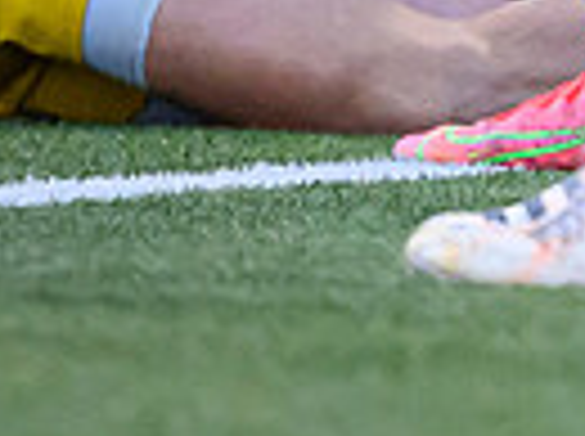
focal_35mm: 4830
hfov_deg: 0.4
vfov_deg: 0.3
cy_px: -792
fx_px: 81475
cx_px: 970
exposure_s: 1/2000
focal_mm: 400
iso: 3200
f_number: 2.8
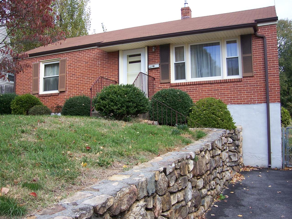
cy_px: 110
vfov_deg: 39.7
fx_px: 304
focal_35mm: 36
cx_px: 146
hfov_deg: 51.4
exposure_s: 1/350
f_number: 3
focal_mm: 6
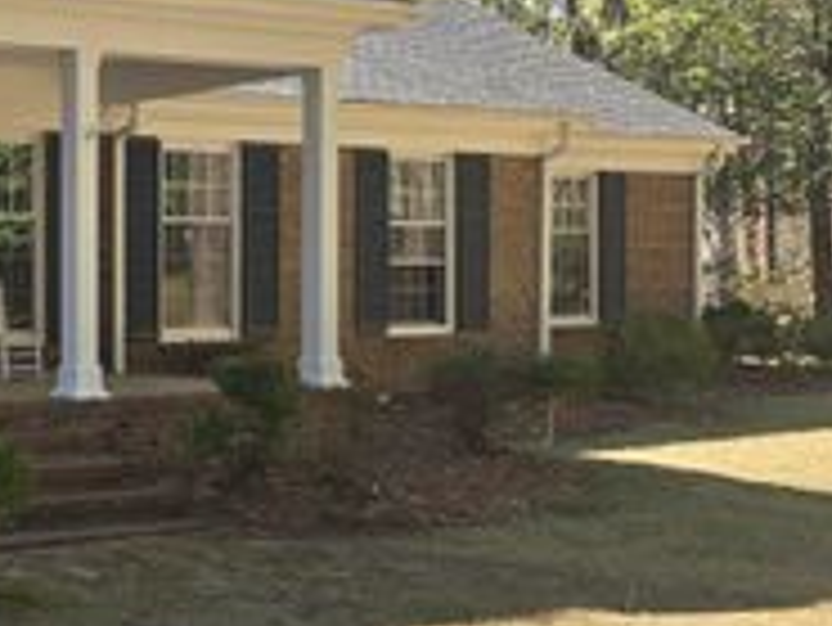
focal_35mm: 62
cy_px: 299
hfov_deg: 26.3
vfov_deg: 23.7
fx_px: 1491
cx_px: -265
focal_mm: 5.4
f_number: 1.8
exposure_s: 1/424
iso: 25
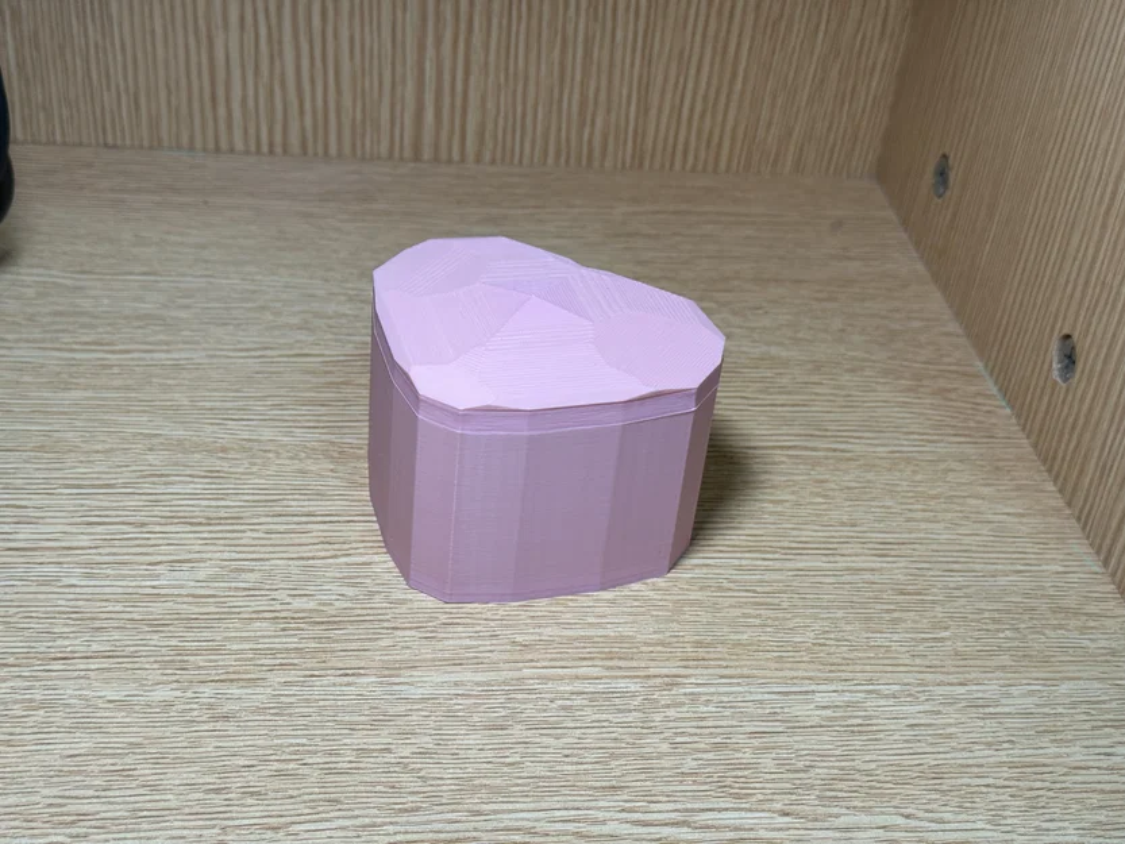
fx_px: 1560
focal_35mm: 48
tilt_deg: -33.2
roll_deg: -5.4
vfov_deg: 30.3
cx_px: 562
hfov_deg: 39.7
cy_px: 422
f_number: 1.78
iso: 100
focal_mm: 6.76
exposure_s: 1/100
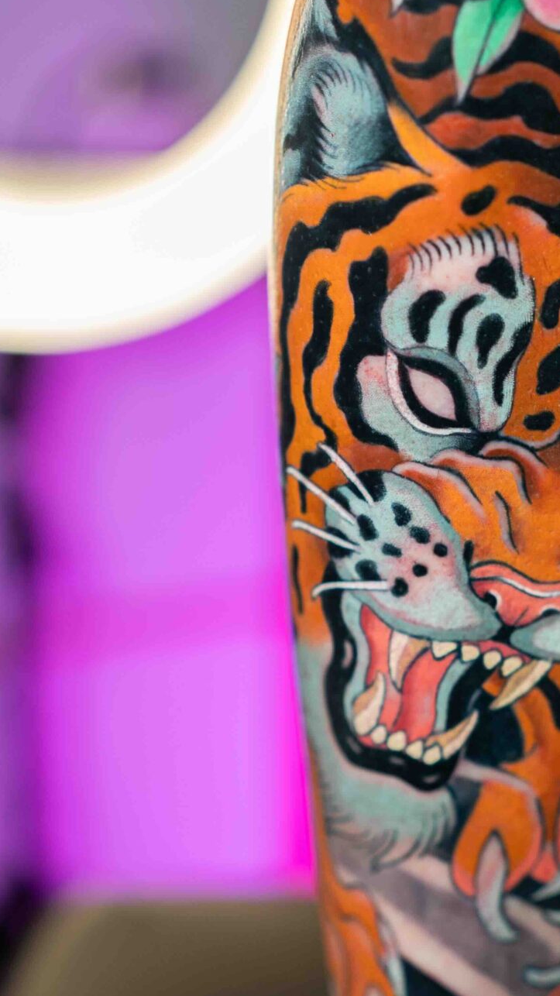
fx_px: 1928
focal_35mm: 73
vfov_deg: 28.9
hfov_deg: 16.4
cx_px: 475
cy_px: 424
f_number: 1.8
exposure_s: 1/60
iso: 200
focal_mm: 35
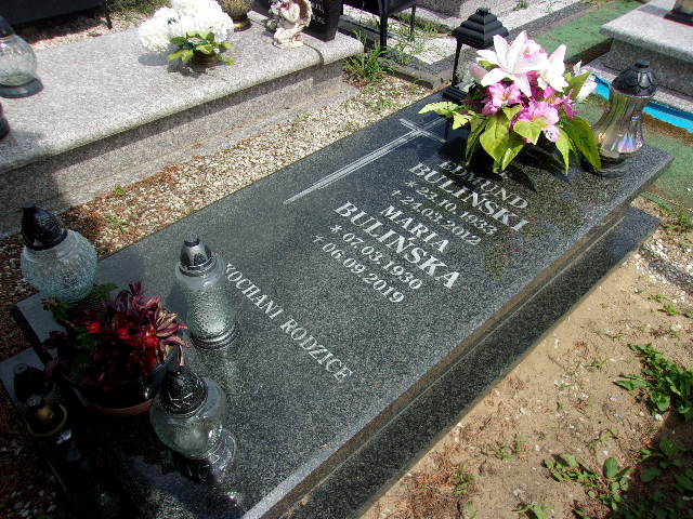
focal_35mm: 27
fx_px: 541
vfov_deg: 51.4
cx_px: 346
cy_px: 260
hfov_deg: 65.3
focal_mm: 4.9
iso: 80
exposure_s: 1/120
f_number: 10.4
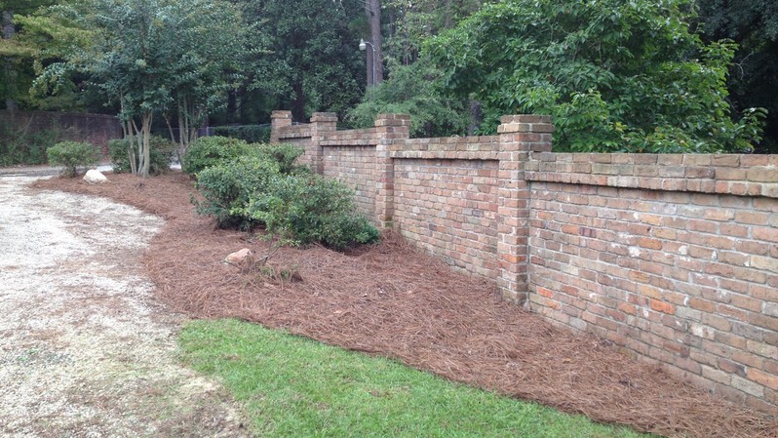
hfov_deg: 51.6
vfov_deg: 30.4
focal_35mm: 39
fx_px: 805
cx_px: 383
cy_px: 187
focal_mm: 4.28
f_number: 2.4
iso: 64
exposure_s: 1/120
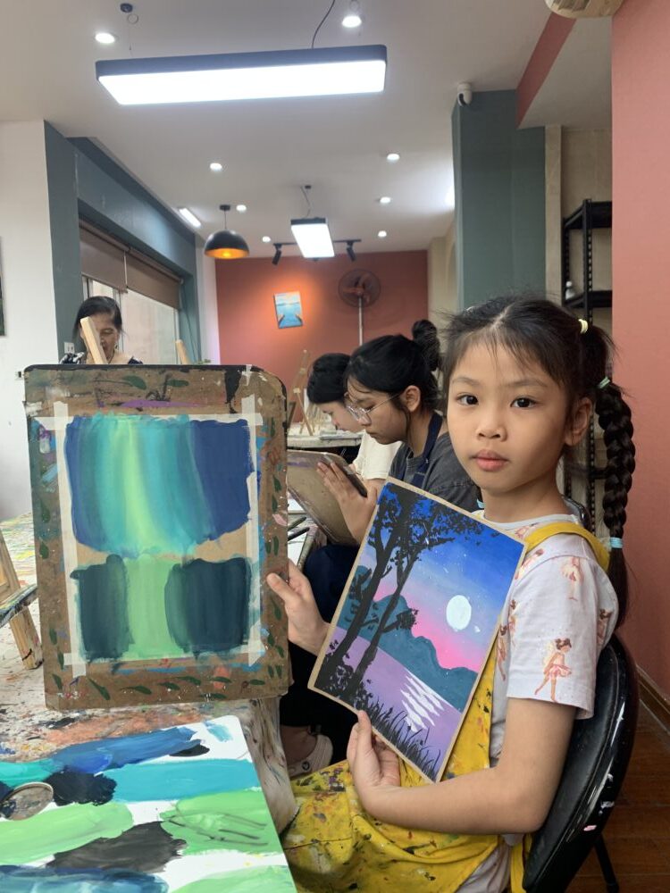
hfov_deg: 53.1
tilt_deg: -4.0
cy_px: 446
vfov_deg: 67.3
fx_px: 671
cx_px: 335
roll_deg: +1.8
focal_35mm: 26
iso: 80
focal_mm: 4.25
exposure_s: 1/121
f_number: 1.8
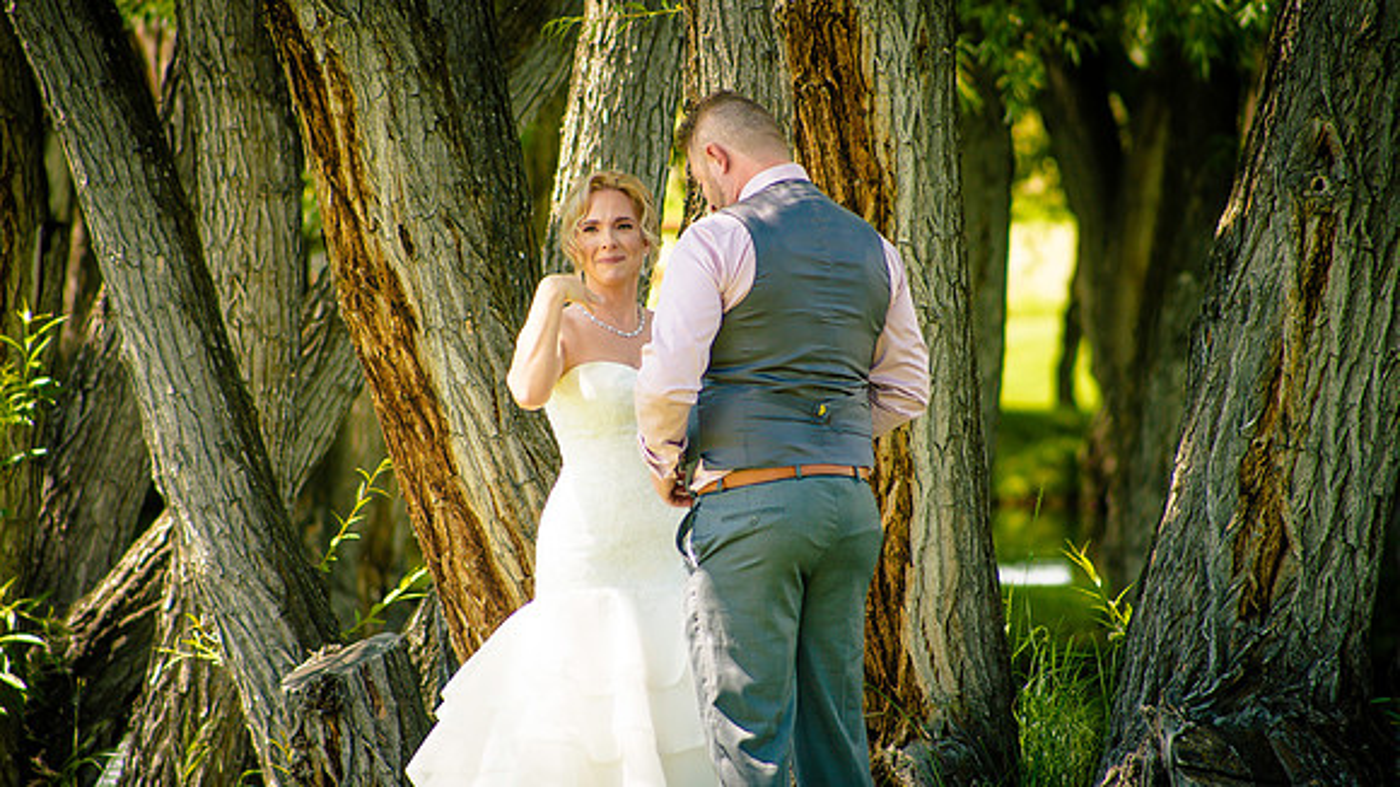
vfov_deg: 3.9
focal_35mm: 314
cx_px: 700
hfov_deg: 6.9
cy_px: 394
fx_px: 11670
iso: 400
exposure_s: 1/320
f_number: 5.6
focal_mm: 300
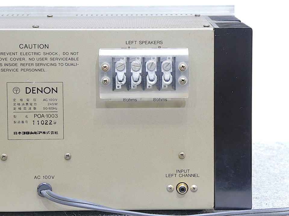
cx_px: 144
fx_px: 1127
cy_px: 108
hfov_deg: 14.6
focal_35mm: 135
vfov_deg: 11.0
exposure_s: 1/3.2
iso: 200
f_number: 5.3
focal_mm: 24.2
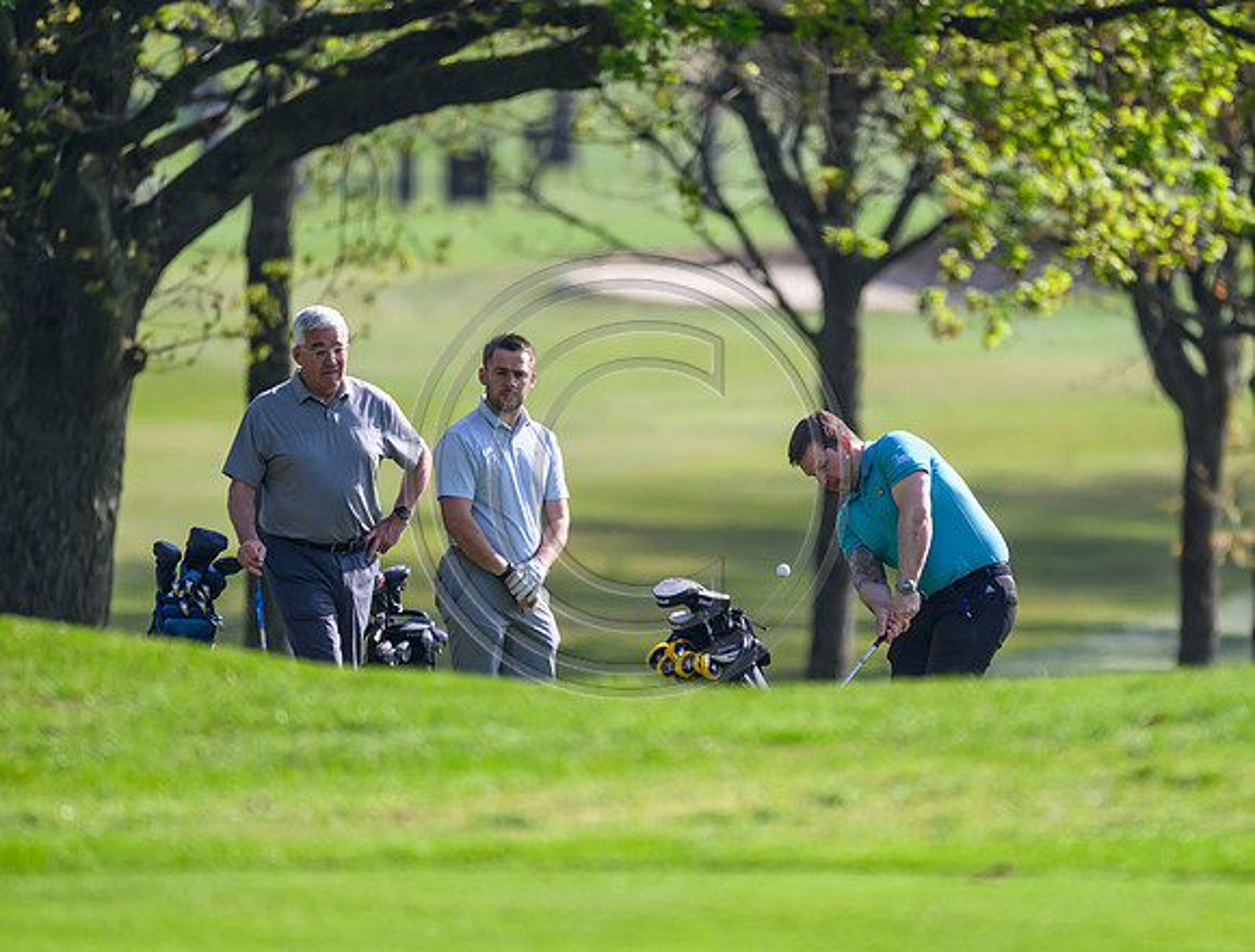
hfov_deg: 2.7
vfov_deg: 2.1
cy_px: 500
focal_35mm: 721
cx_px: 772
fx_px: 26260
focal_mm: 560
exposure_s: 1/3200
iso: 500
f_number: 4
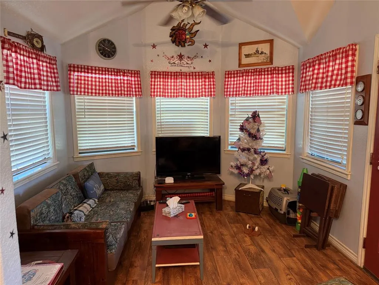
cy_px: 142
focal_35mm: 24
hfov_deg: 71.6
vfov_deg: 56.8
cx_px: 190
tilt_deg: -5.9
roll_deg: +0.4
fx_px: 263
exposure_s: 1/60
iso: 400
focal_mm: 6.76
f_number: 1.78
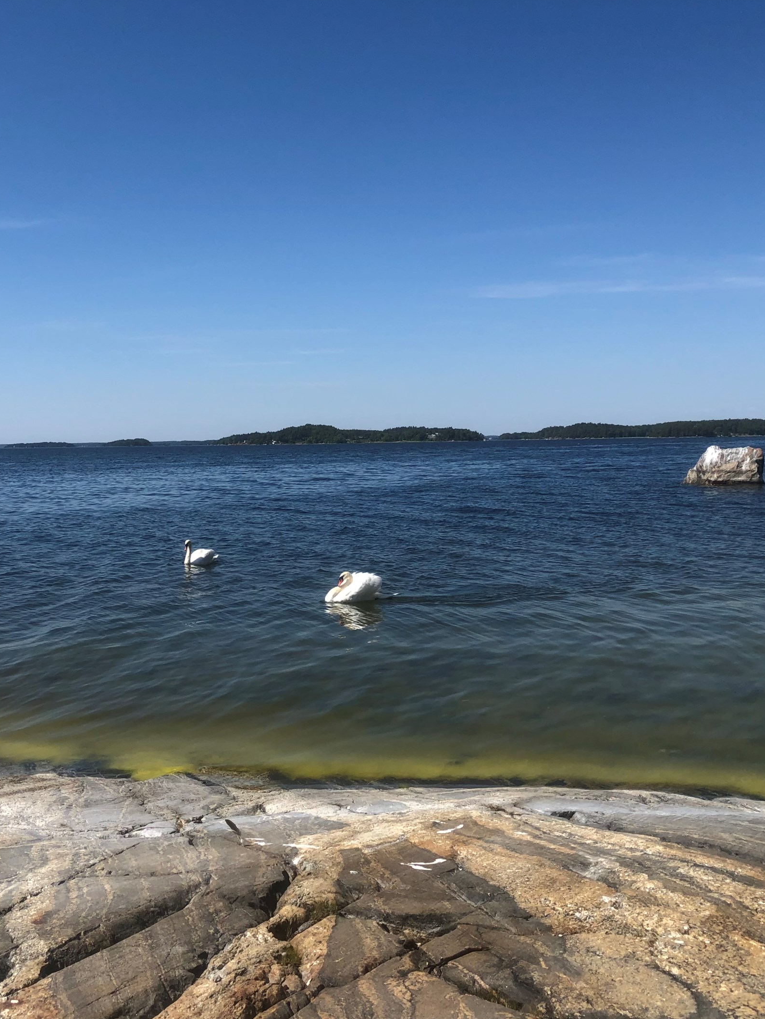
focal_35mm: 38
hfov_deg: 37.5
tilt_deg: -3.8
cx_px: 286
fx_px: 1119
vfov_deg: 49.0
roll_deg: +0.3
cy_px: 504
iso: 20
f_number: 1.8
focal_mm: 3.99
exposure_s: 1/2857
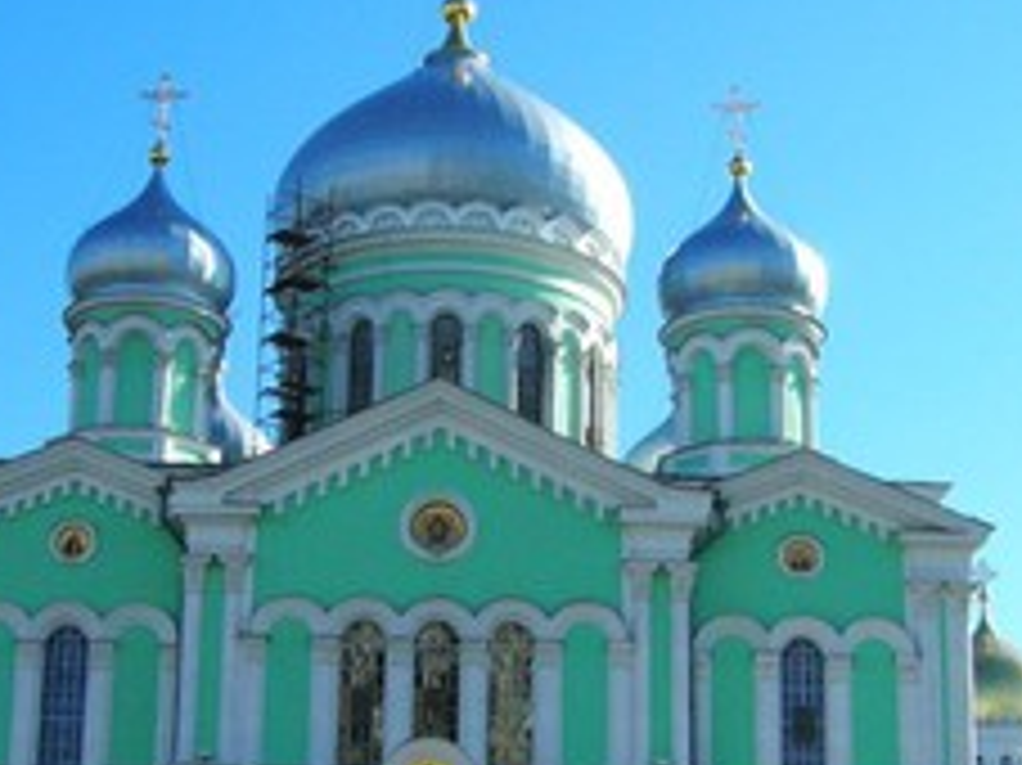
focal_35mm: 75
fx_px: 2213
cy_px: 587
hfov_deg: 26.0
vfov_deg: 19.5
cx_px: 554
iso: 50
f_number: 4.9
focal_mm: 5.7
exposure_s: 1/322
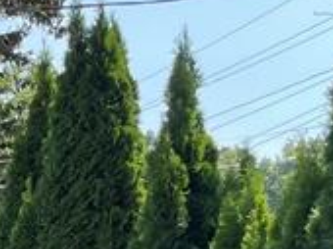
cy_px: 457
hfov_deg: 11.1
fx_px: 1508
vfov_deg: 9.0
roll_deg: +2.8
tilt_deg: -4.5
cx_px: -392
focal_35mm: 157
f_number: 1.6
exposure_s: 1/1553
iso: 32
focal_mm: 4.2
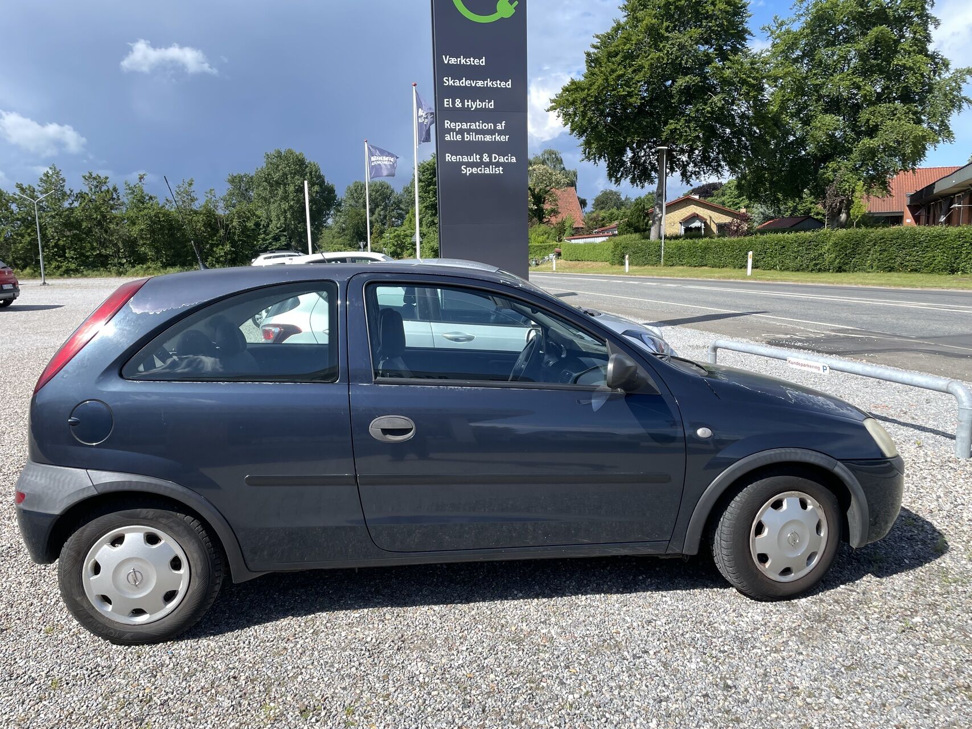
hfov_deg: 67.3
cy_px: 364
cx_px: 486
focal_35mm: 26
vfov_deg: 53.1
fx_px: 730
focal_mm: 4.2
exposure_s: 1/2304
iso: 32
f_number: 1.6
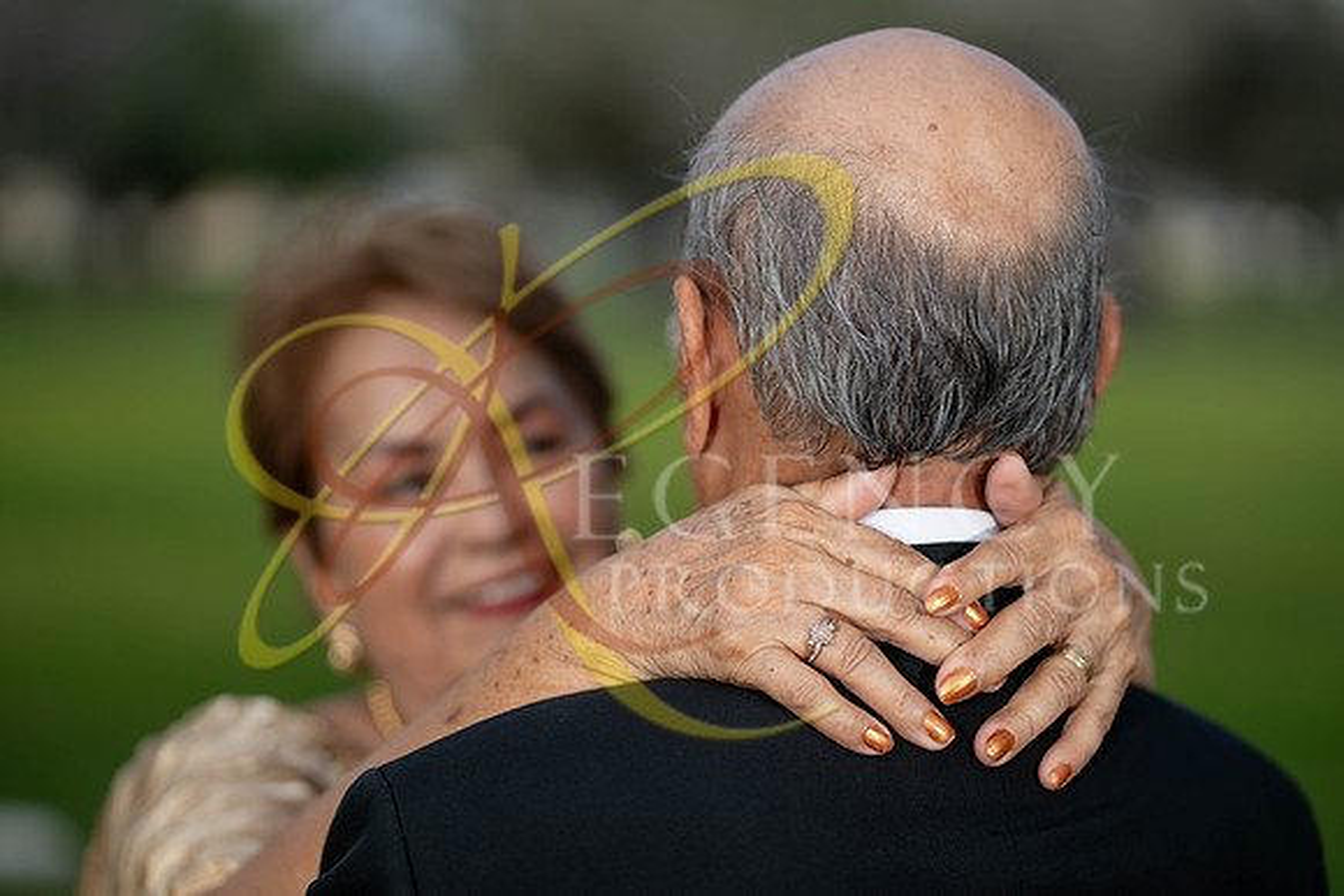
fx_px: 3174
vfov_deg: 16.1
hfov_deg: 23.9
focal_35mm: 85
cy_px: 448
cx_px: 672
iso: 200
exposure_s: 1/1600
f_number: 2.2
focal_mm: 85
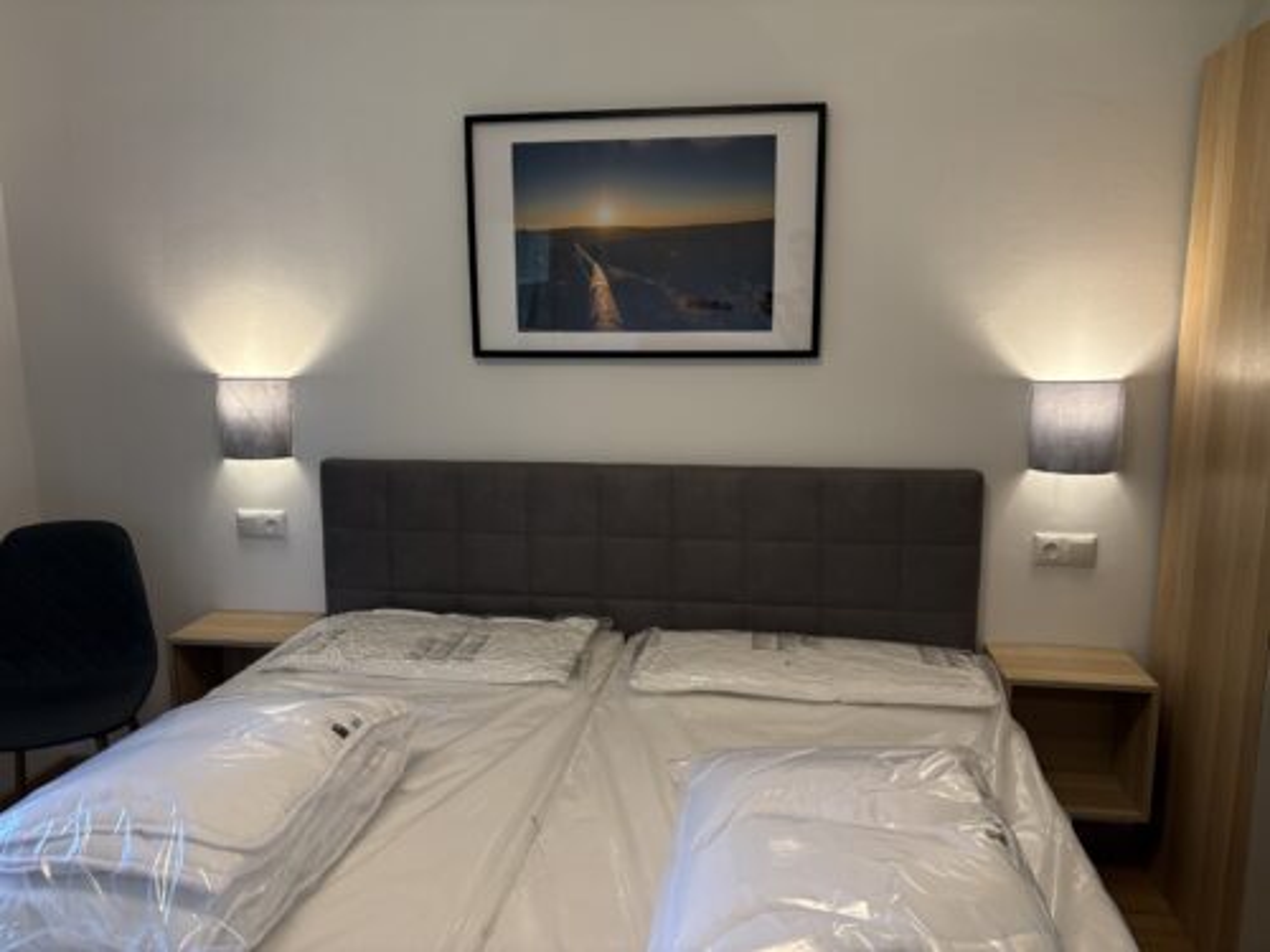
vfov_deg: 53.1
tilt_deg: -10.0
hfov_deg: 67.3
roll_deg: +0.3
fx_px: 954
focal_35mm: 26
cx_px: 635
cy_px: 476
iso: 160
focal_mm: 5.96
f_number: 1.6
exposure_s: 1/100
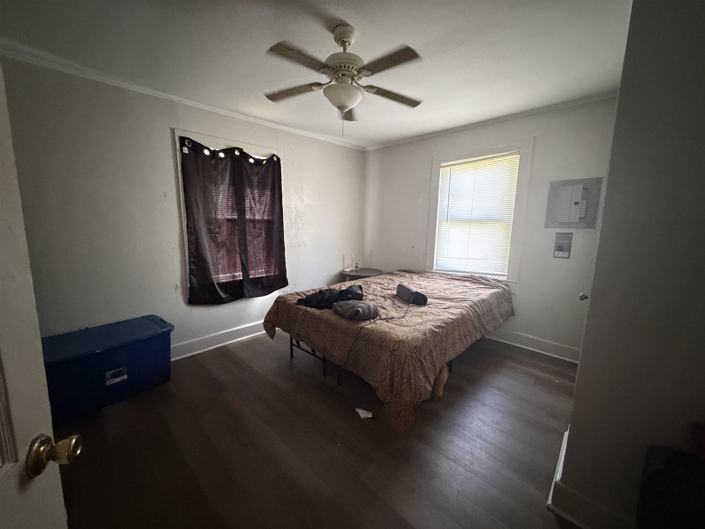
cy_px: 264
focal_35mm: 14
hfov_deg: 102.1
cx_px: 352
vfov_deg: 85.7
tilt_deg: -9.3
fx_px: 285
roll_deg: -0.3
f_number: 2.2
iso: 1000
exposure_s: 1/40
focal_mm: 2.22
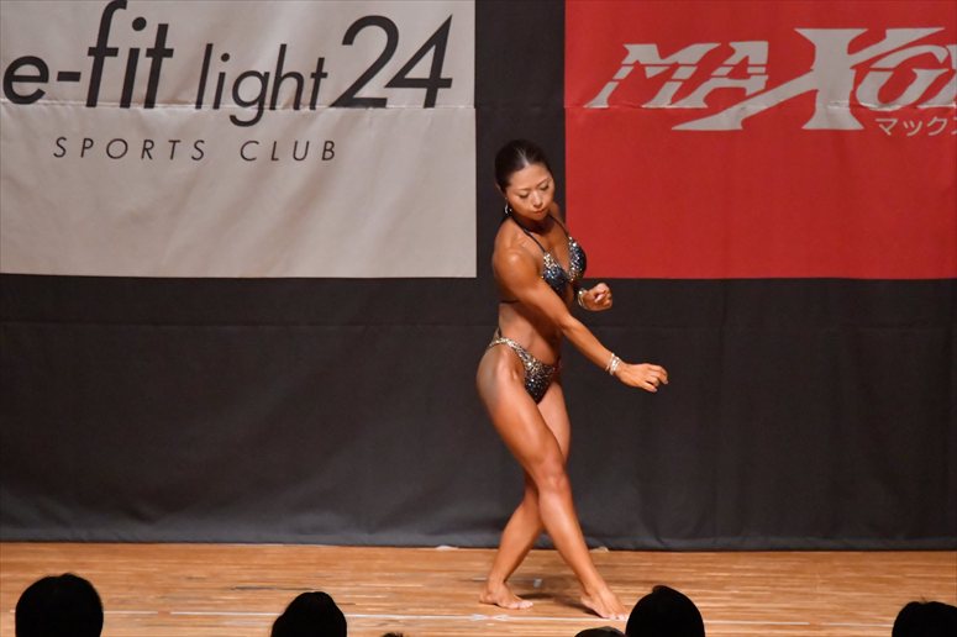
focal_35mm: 270
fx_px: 7174
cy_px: 318
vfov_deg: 5.1
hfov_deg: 7.6
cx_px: 478
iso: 12800
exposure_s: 1/400
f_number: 5.6
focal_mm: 180
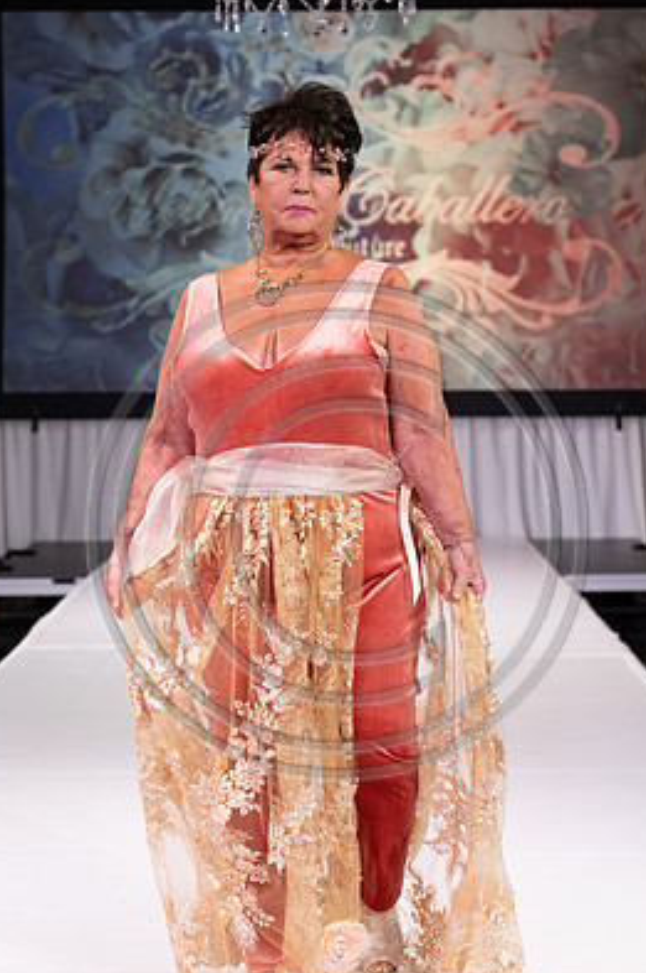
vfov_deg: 21.7
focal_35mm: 94
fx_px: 2537
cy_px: 530
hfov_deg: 14.5
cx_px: 338
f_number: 5.6
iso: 2000
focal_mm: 82
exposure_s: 1/400
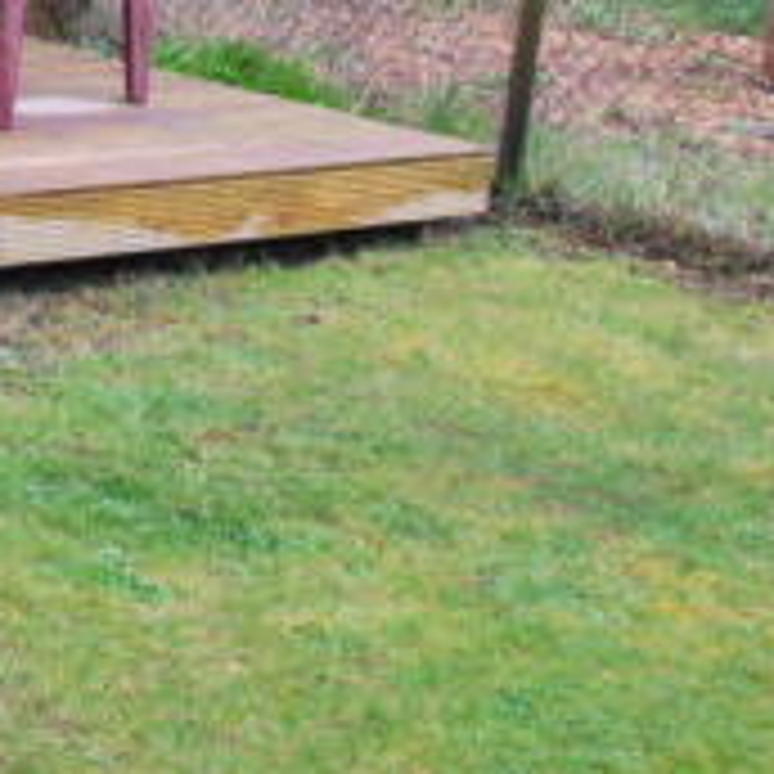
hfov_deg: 18.5
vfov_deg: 19.3
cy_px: -25
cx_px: -232
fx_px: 2201
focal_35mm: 87
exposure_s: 1/60
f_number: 4.5
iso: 200
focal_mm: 18
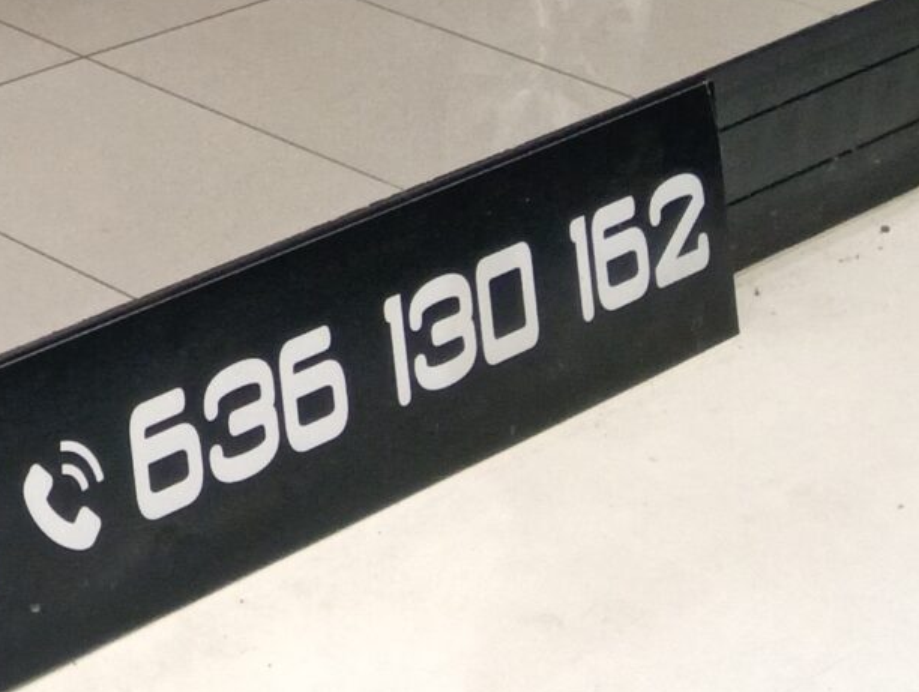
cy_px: -447
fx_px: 3005
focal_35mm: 113
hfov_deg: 15.0
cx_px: -763
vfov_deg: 12.3
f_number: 16
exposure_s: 1/33.3
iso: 320
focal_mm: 3.98
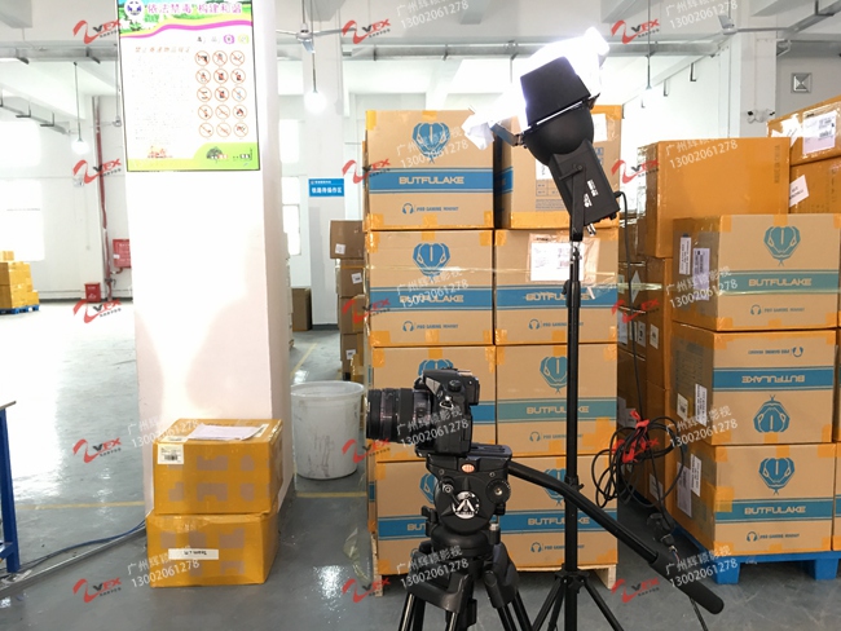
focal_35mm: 29
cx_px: 420
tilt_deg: -4.0
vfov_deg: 48.3
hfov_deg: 61.6
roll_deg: +1.3
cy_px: 316
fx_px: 705
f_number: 2.2
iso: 64
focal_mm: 4.15
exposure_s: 1/17
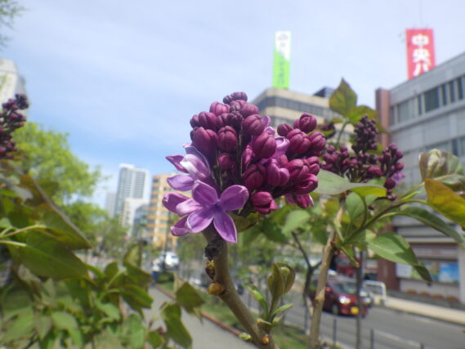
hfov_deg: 63.4
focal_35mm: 28
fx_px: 376
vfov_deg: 49.8
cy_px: 174
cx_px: 232
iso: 125
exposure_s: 1/800
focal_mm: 5
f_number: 4.2
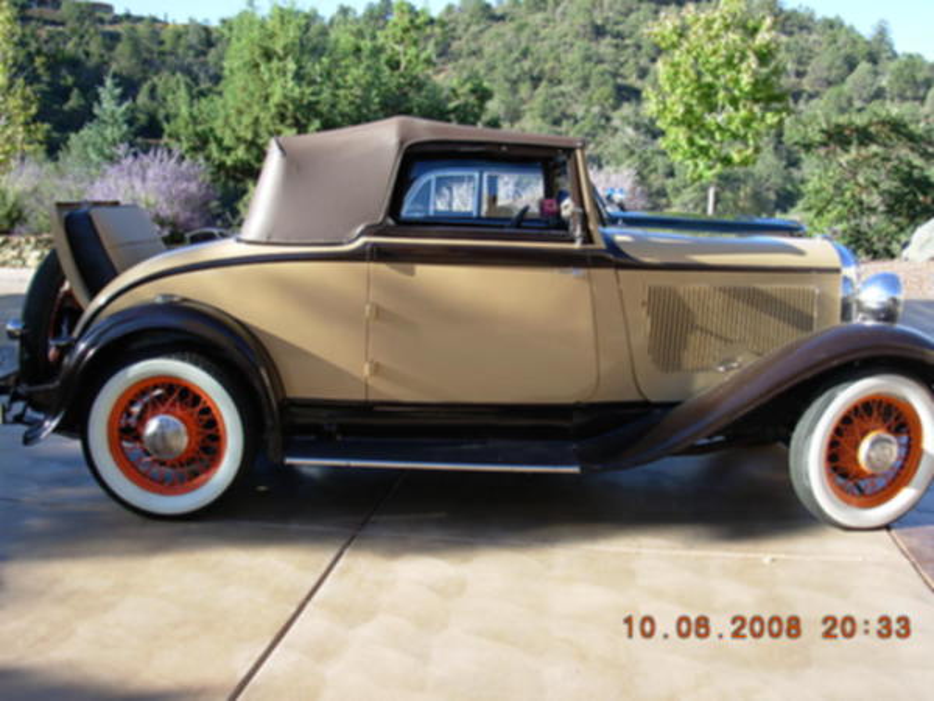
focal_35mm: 38
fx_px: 1025
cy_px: 350
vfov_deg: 37.7
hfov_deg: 49.0
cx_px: 467
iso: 50
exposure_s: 1/304
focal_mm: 6.3
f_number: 2.9
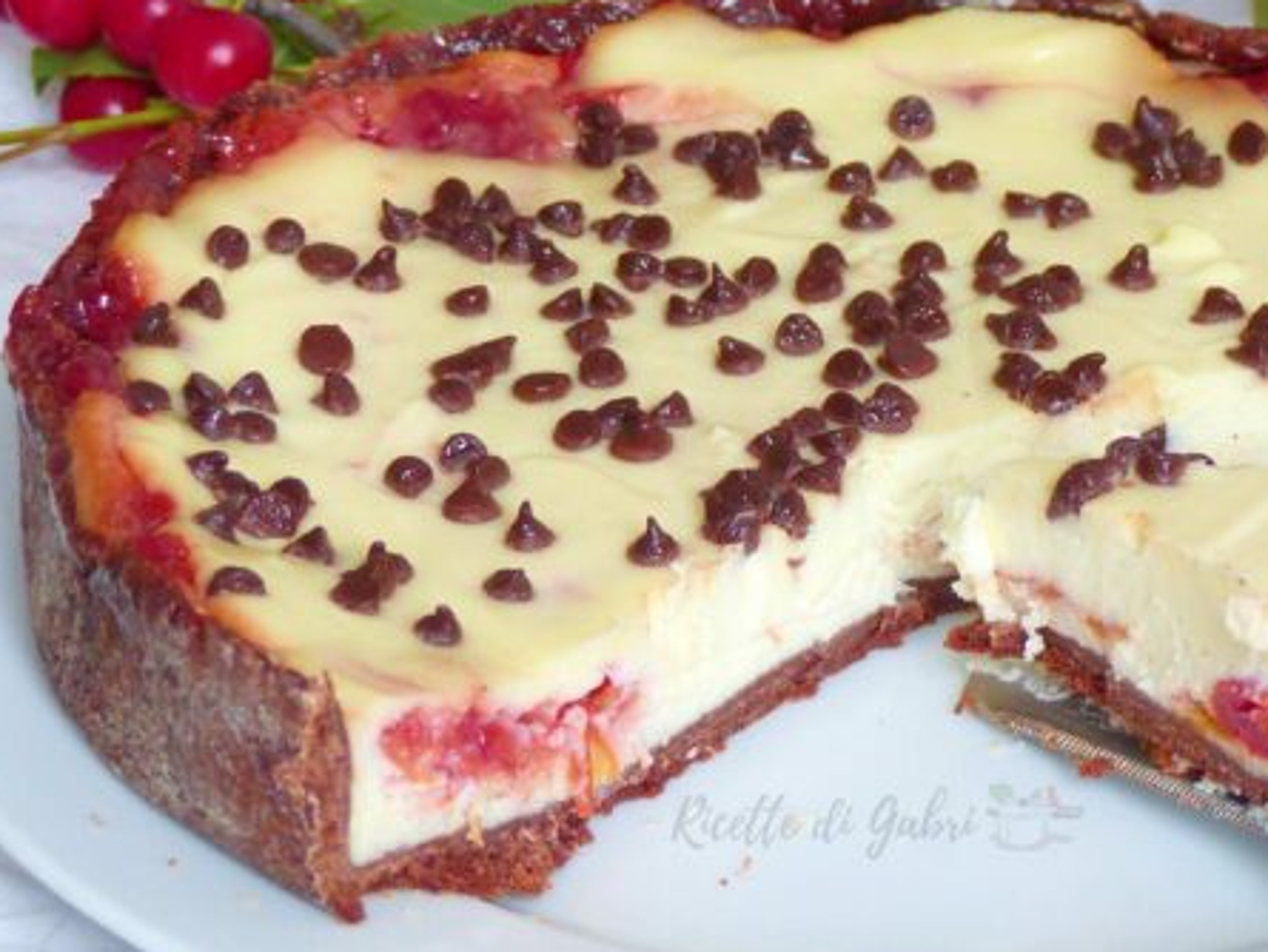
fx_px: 6339
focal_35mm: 173
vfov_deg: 8.6
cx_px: 829
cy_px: 428
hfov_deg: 11.4
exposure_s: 1/60
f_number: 2.8
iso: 100
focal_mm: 19.2
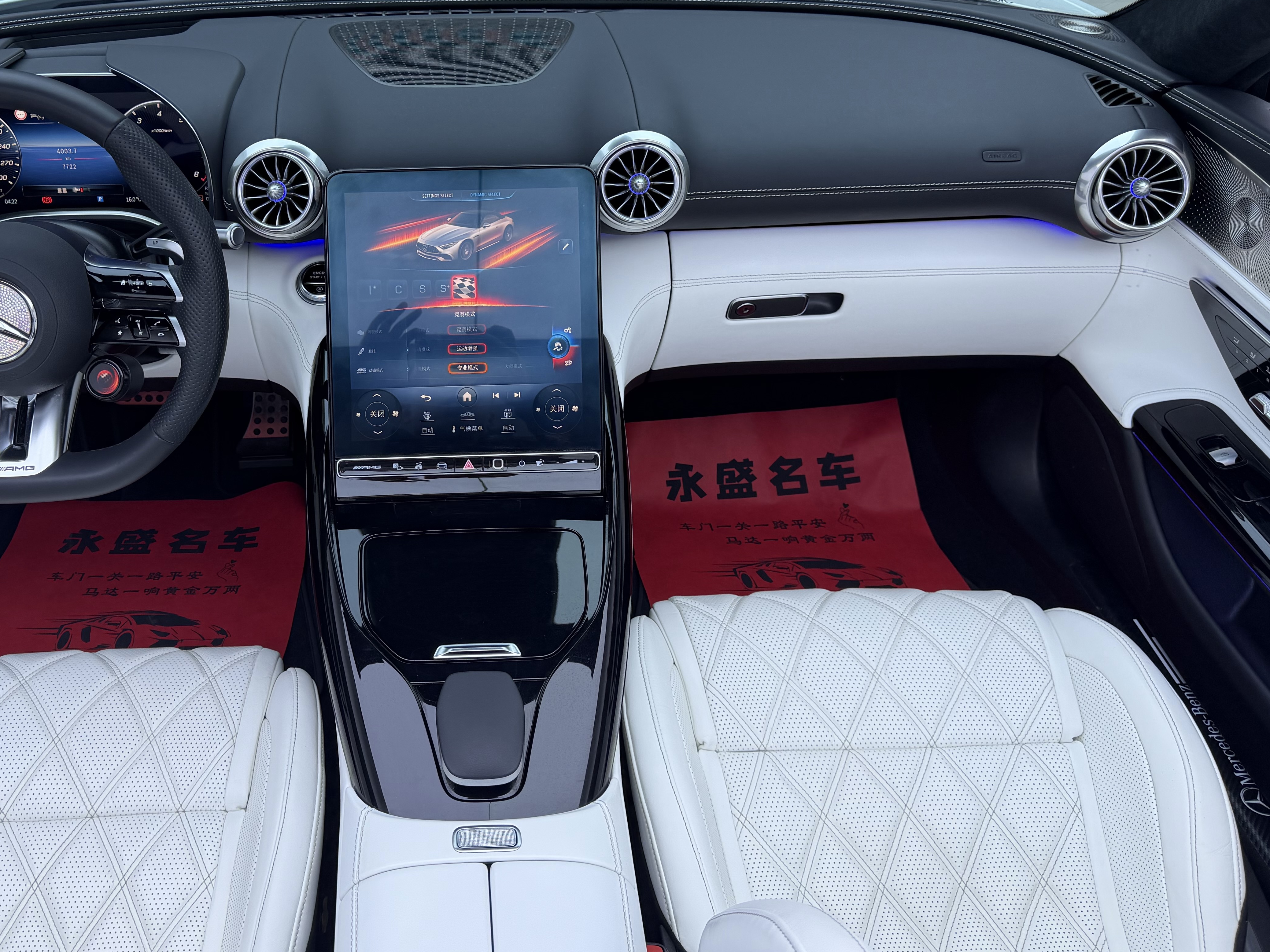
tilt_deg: -33.4
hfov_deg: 54.6
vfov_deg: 42.7
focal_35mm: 33
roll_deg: +1.4
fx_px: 1211
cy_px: 362
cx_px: 460
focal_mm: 6.76
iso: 64
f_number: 1.78
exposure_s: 1/100
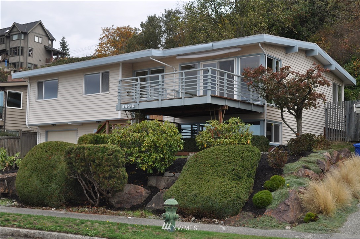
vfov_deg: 26.4
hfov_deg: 38.9
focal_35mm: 51
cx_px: 180
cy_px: 120
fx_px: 509
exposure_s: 1/200
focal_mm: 34
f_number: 8
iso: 200
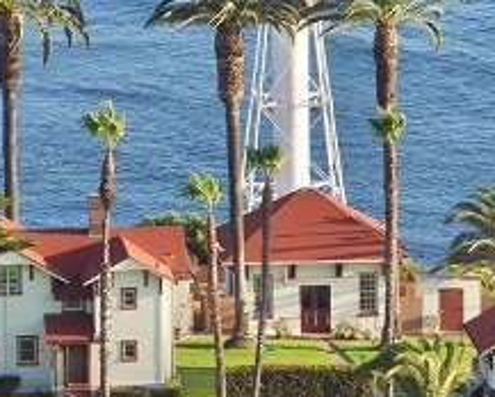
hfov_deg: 2.4
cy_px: 128
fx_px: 11980
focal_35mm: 817
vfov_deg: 1.9
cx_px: 180
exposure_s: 1/400
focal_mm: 210
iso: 125
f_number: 5
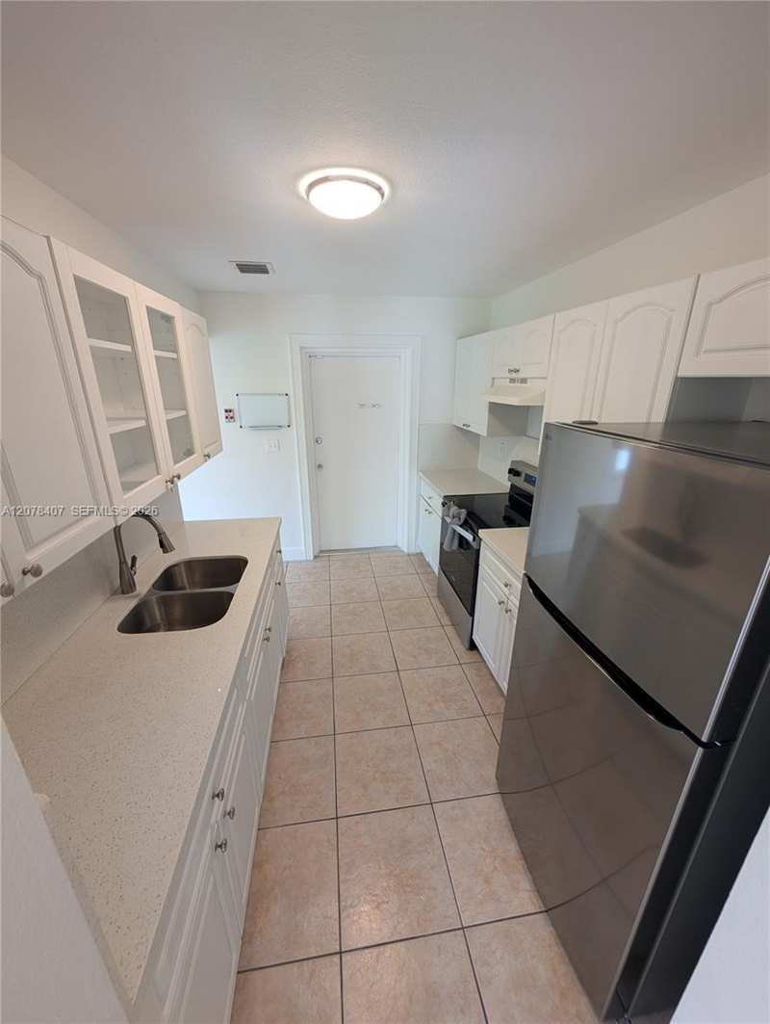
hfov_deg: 94.6
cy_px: 512
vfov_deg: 110.5
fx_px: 355
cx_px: 385
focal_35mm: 12
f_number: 1.7
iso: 55
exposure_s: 1/40
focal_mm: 2.02
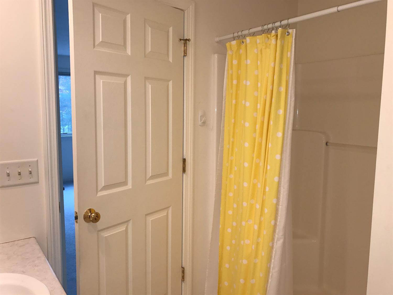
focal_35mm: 28
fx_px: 318
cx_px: 196
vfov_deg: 49.7
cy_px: 148
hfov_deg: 63.5
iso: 20
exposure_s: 1/44
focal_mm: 3.99
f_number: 1.8
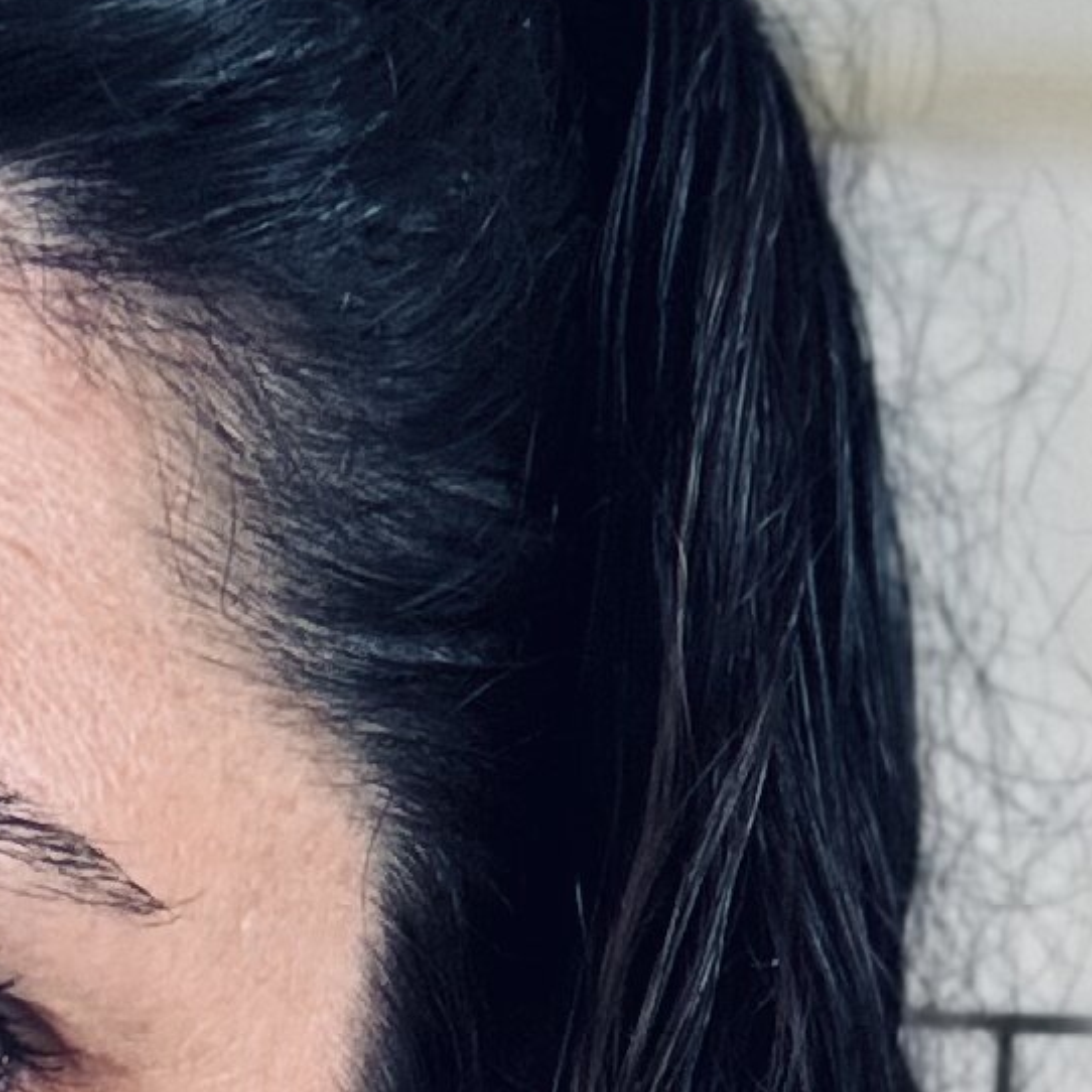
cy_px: 2081
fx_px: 5389
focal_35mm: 151
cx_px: 312
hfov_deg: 11.5
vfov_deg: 10.7
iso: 200
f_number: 1.9
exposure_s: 1/60
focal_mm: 2.69
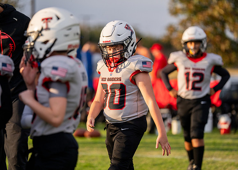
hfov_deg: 10.5
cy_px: 84
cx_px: 121
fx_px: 1299
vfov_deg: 7.5
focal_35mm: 192
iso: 400
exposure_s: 1/3200
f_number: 2.8
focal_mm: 180
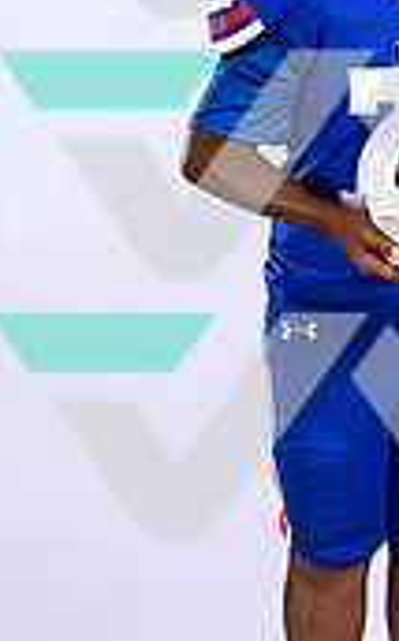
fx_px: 2427
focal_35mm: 139
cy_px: 168
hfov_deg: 9.2
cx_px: 548
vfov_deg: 15.0
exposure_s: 1/200
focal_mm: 52
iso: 160
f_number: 6.3
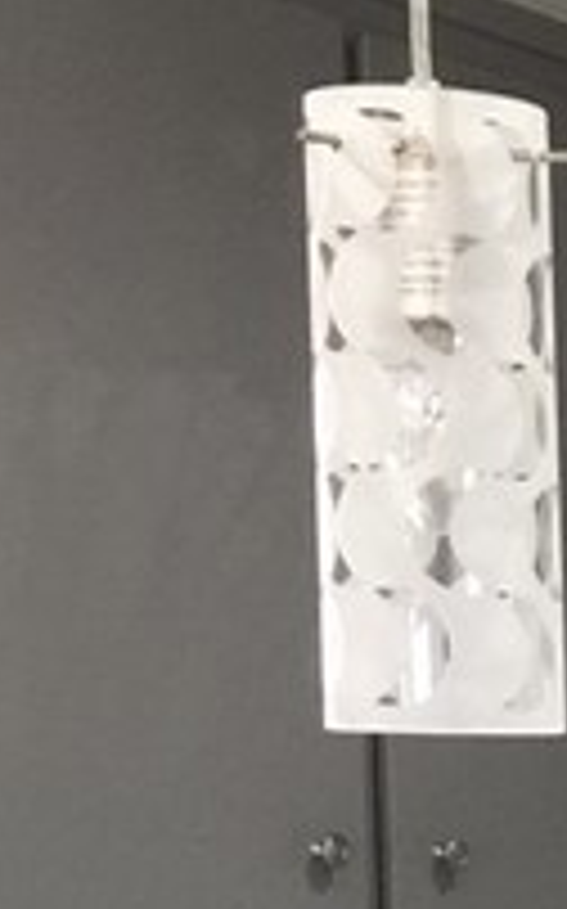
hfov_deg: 7.2
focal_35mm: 156
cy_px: 1220
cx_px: 1872
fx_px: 3862
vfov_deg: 12.9
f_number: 2.2
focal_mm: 4.15
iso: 50
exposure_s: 1/30
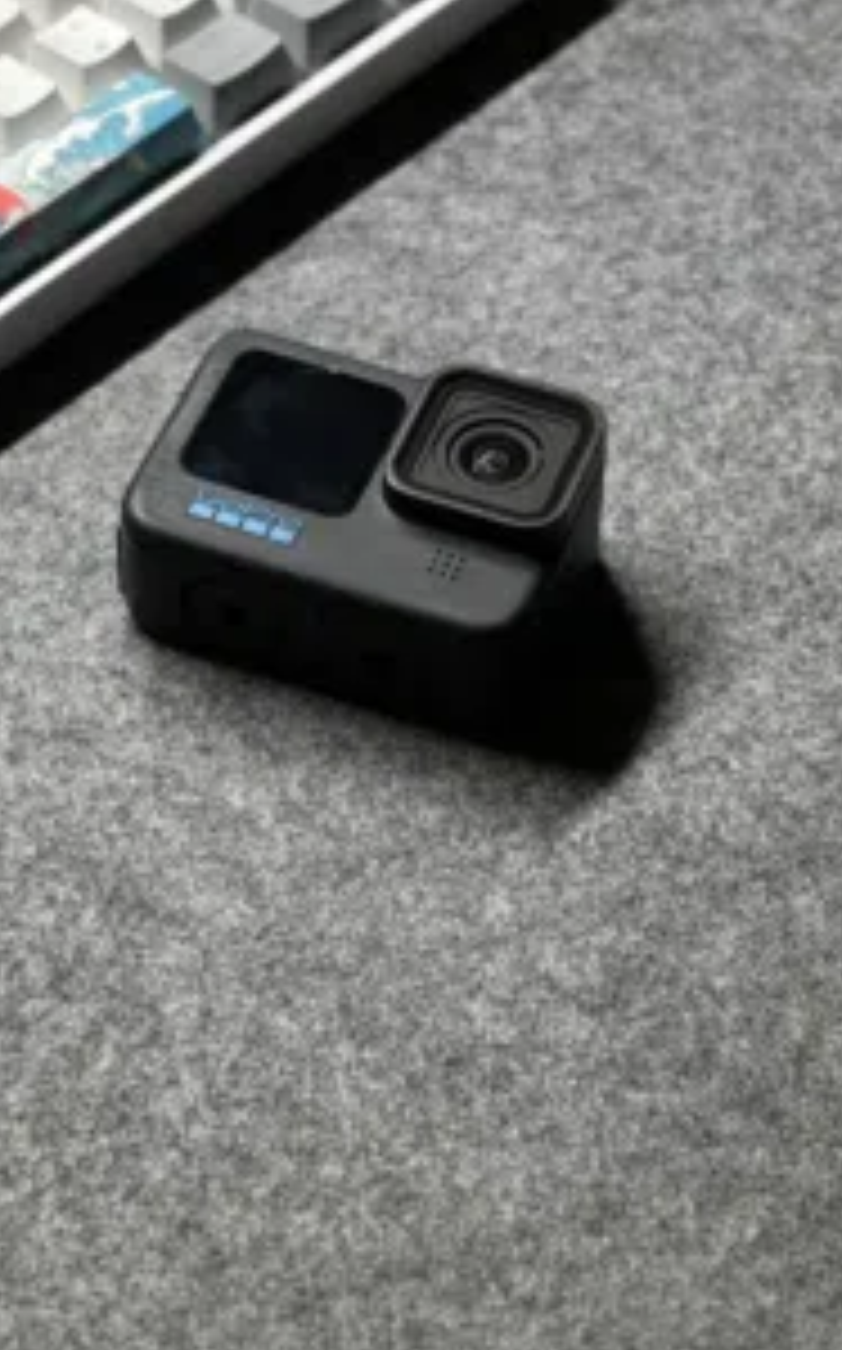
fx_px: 4010
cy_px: 464
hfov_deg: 12.0
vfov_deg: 19.1
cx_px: 351
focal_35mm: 109
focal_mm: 9
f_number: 2.8
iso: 160
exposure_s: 1/33
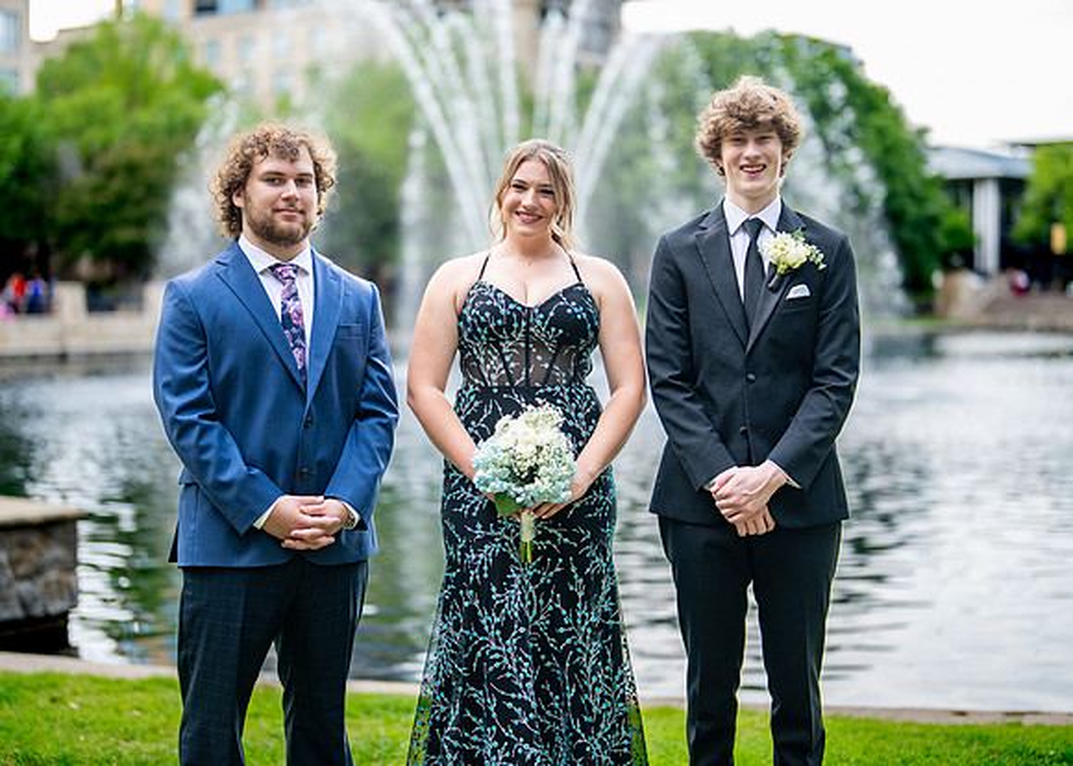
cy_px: 339
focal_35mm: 61
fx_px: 1855
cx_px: 496
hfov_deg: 32.2
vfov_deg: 23.3
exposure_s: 1/800
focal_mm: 50
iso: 160
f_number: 1.2
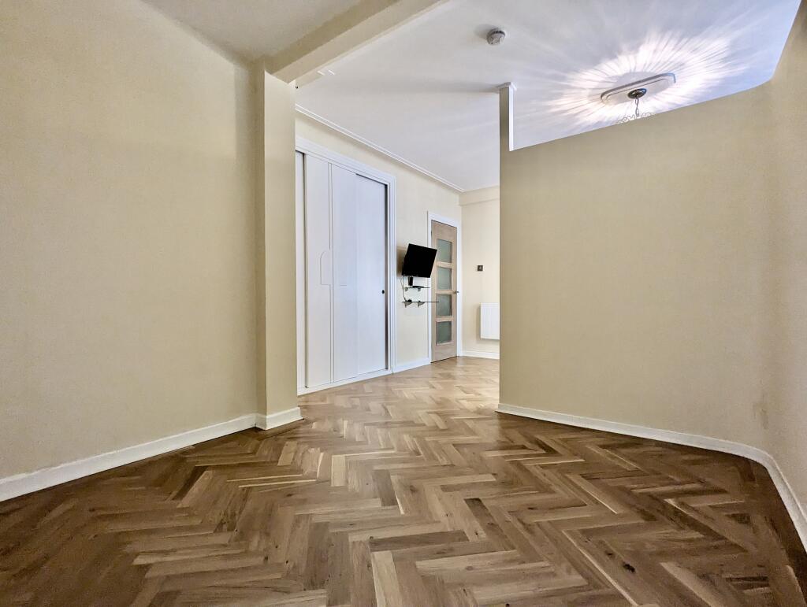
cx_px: 404
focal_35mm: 16
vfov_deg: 78.2
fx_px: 374
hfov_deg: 94.4
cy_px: 304
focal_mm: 2.35
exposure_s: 1/50
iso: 493
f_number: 2.2
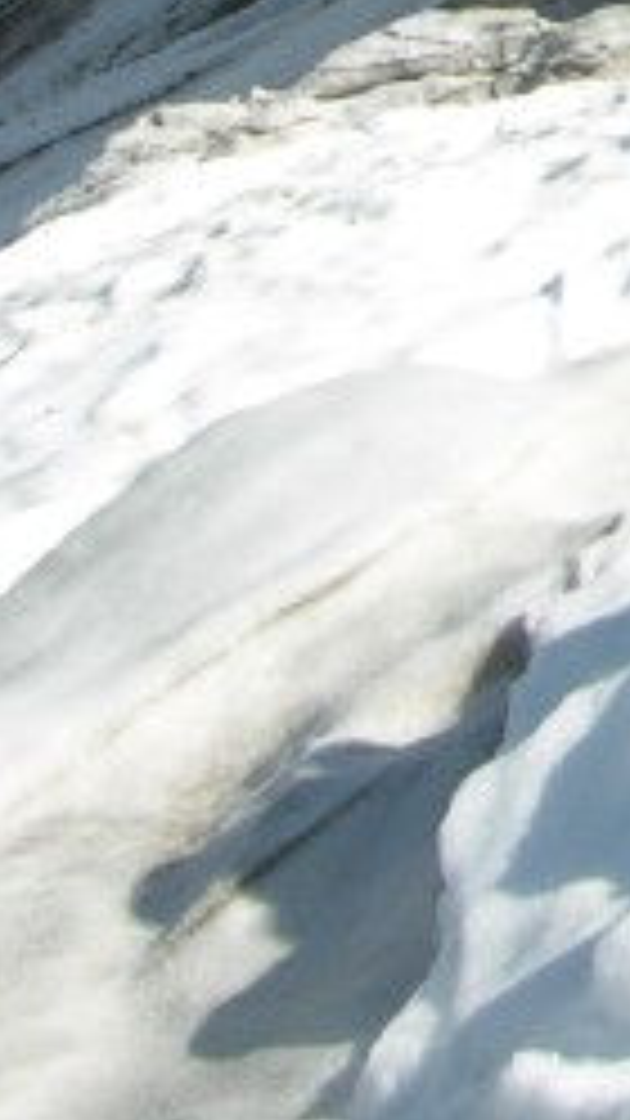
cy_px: -459
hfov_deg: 7.5
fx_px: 4664
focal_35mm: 157
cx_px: 1215
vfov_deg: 13.1
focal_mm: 8.9
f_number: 6.3
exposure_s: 1/238
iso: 50
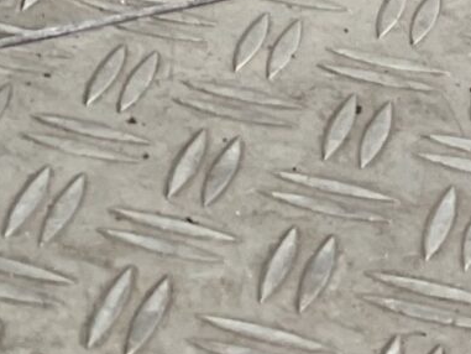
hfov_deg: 9.8
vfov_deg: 6.7
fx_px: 2654
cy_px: -781
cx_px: -282
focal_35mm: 195
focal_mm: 3
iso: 16
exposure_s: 1/112
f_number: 1.8
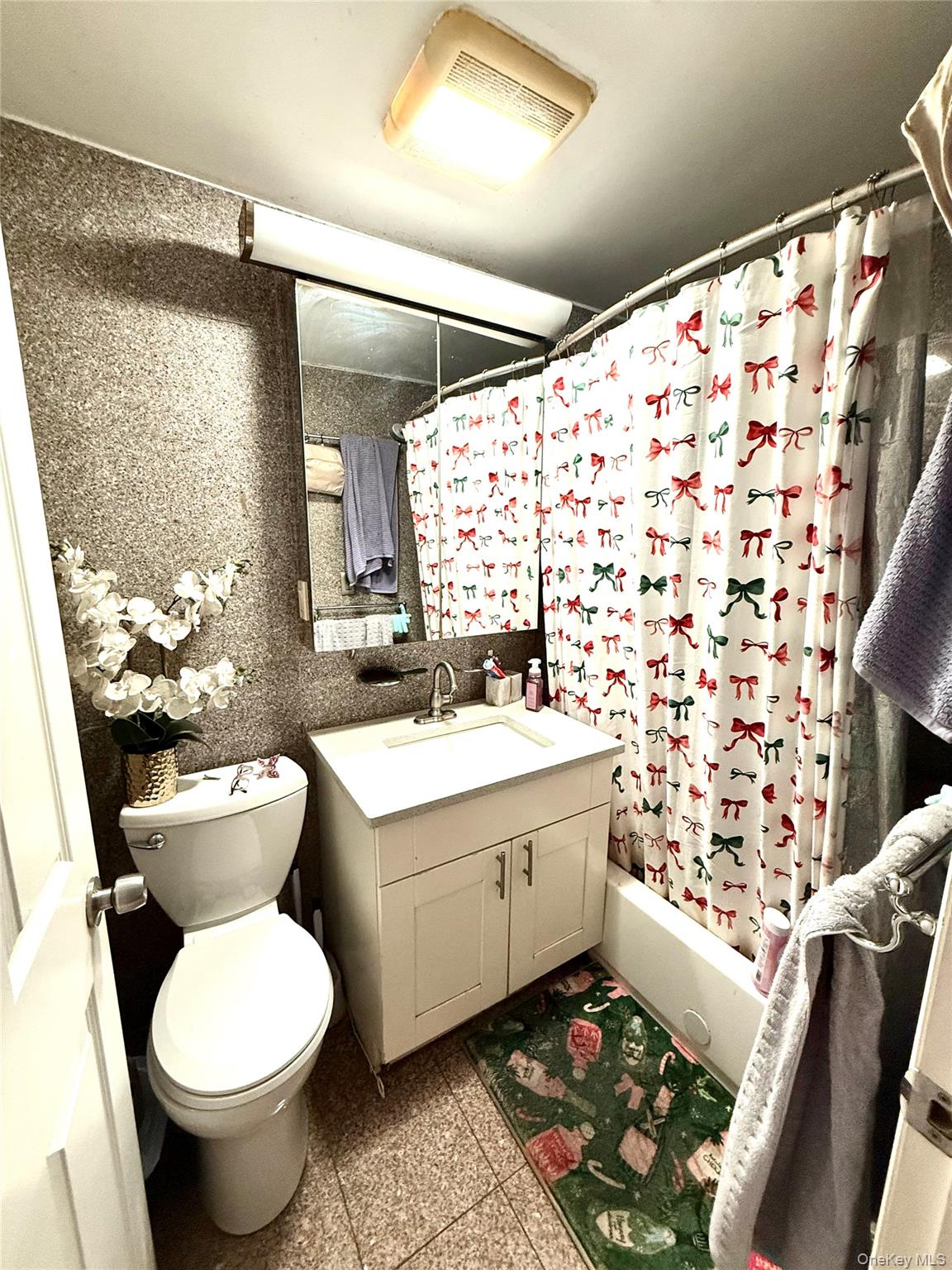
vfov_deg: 102.1
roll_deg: -0.1
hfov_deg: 85.7
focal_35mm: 14
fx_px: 513
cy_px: 635
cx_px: 476
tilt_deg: -9.9
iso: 250
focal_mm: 2.22
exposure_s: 1/60
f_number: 2.2
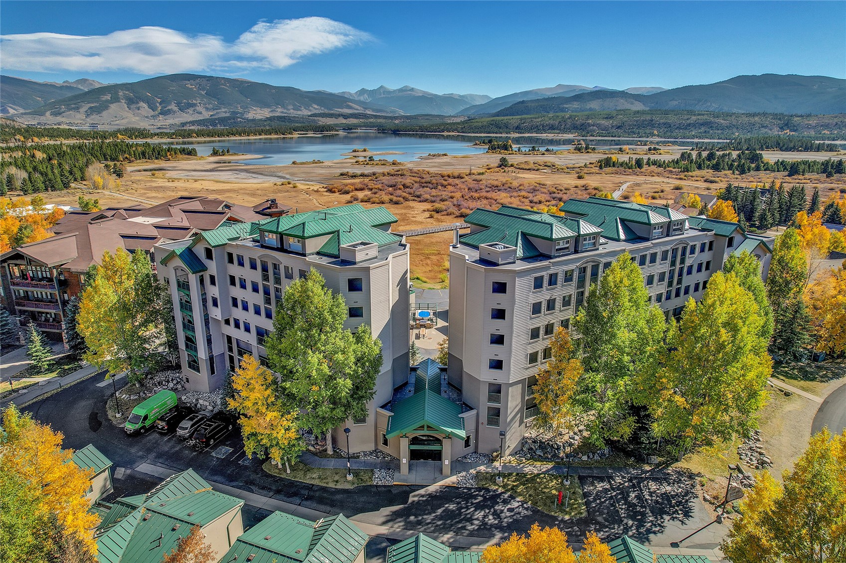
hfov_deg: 78.6
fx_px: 517
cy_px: 282
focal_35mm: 22
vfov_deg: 57.2
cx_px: 423
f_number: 2.8
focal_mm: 8.4
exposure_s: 1/2000
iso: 100
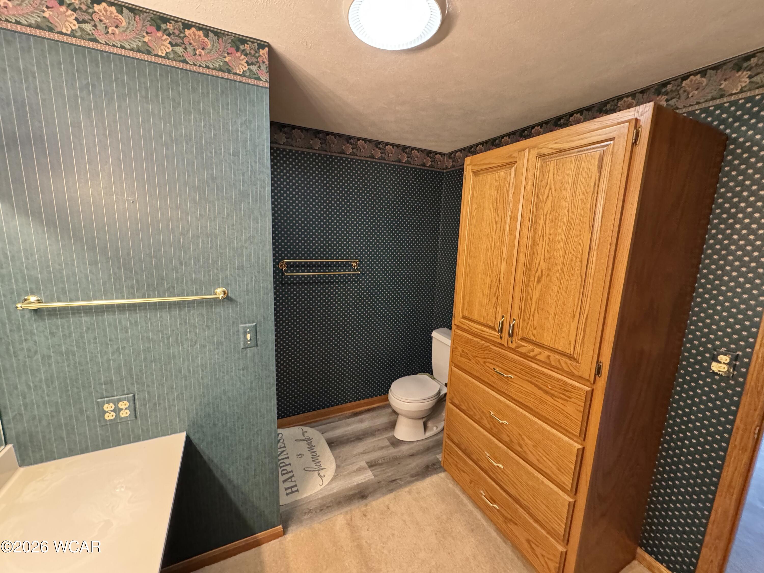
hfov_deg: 102.1
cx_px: 382
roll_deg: -2.0
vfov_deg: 85.7
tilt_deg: -9.9
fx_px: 309
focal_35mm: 14
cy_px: 286
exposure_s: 1/60
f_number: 2.2
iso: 640
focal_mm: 2.22
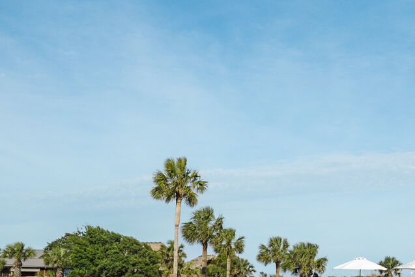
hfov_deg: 33.4
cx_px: 365
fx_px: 657
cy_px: 270
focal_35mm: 57
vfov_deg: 22.9
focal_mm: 21
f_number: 9
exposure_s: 1/1000
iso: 320
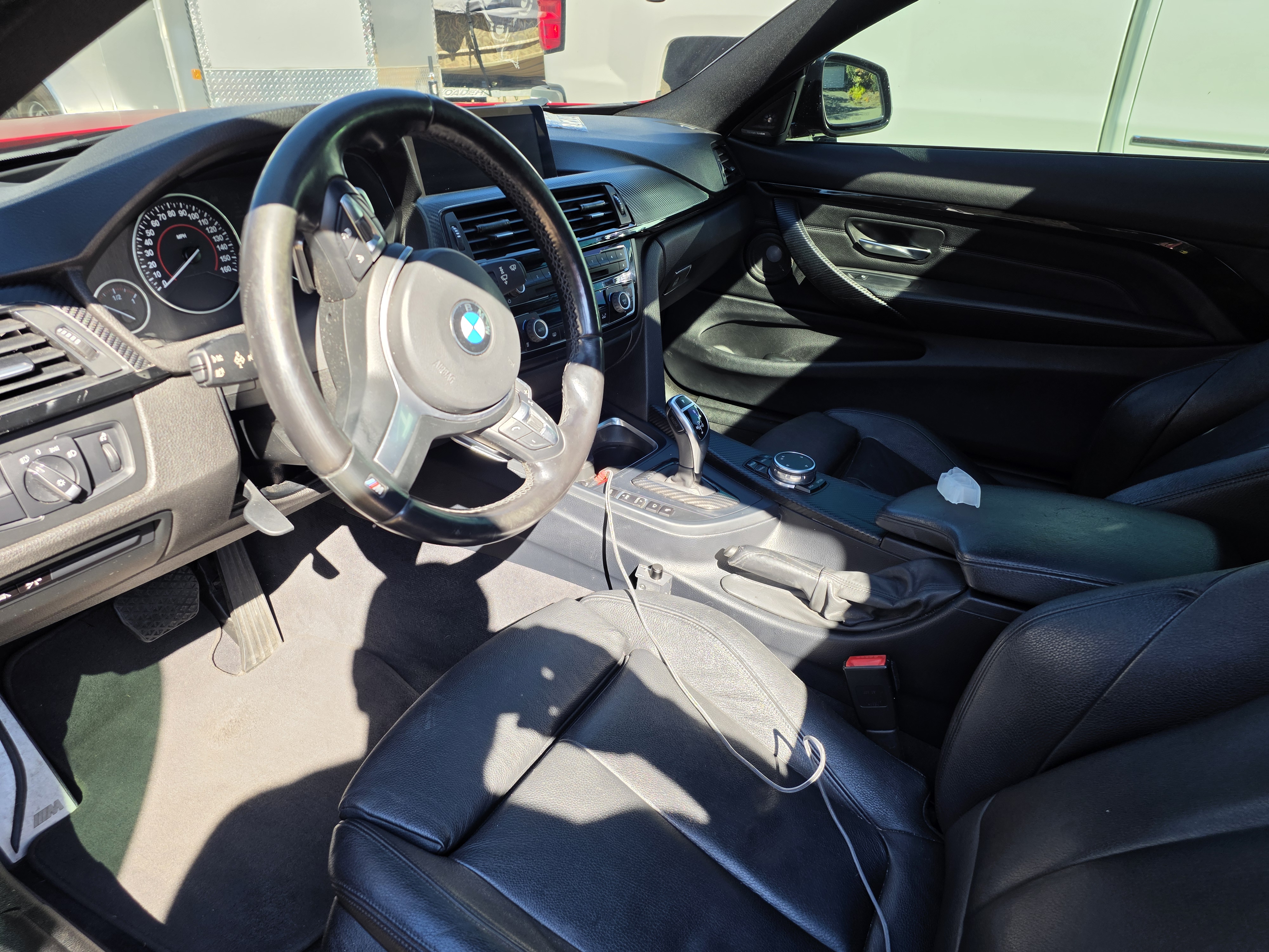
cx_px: 634
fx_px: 843
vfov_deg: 58.9
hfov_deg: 73.9
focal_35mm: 23
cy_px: 476
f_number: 1.7
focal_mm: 6.25
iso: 50
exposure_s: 1/359
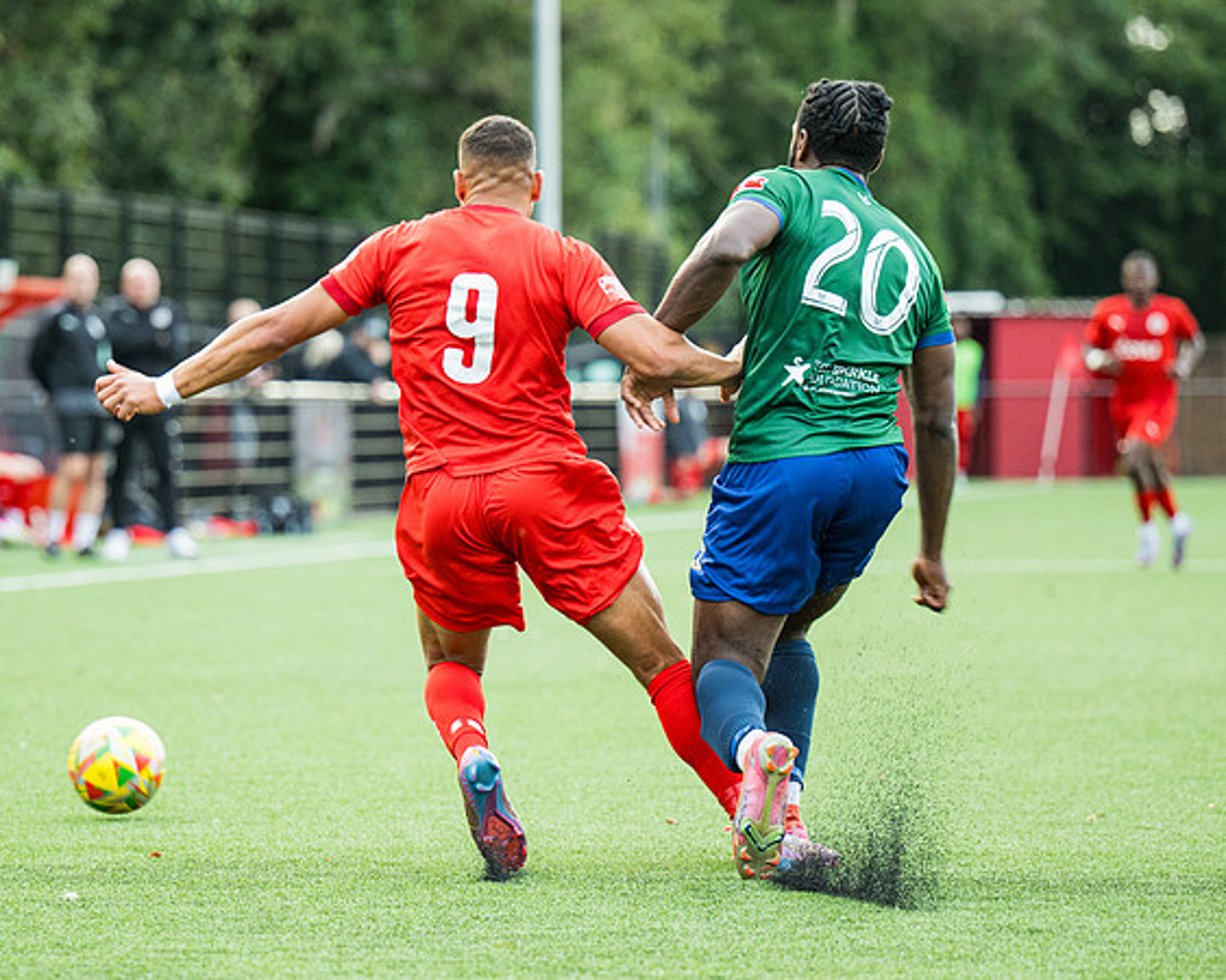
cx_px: 436
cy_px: 562
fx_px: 8986
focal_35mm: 248
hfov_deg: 7.8
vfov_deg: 6.2
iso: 800
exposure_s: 1/400
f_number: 2.8
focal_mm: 135
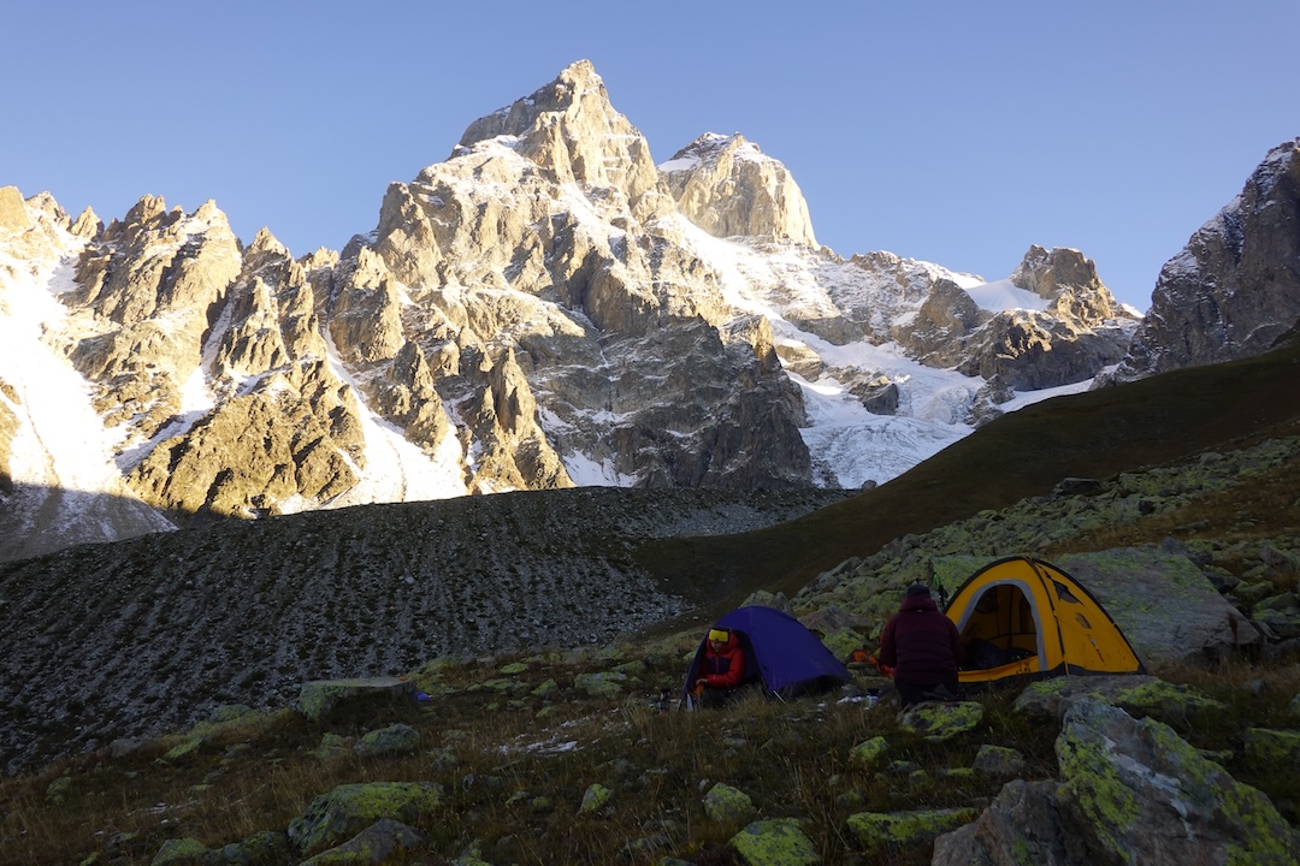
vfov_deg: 43.6
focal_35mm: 30
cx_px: 650
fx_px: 1083
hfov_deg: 61.9
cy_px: 433
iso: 100
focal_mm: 11.06
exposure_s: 1/250
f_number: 4
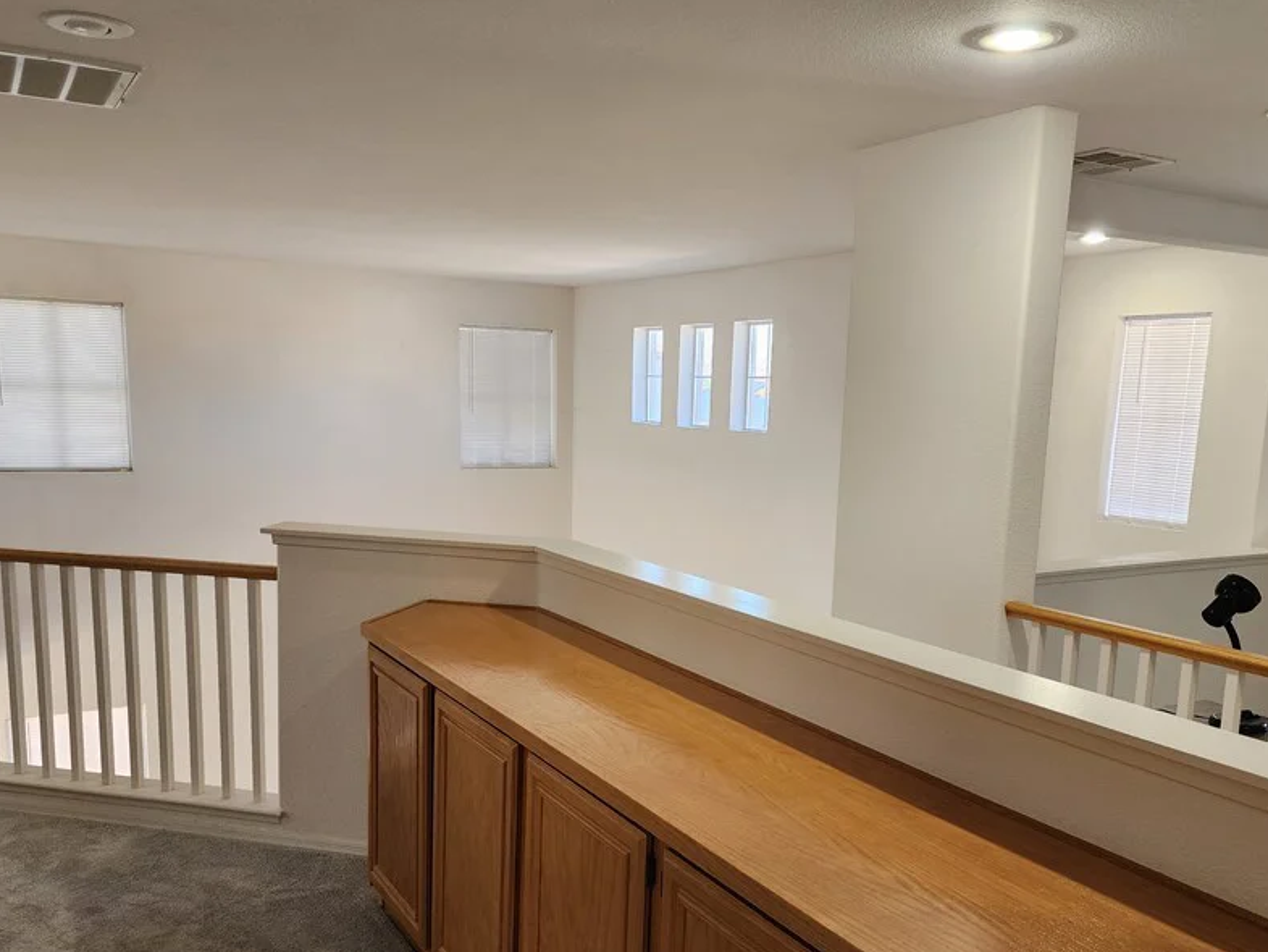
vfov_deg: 46.5
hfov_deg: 60.0
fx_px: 1099
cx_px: 644
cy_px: 587
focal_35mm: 30
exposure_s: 1/120
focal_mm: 6.4
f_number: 1.8
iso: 320
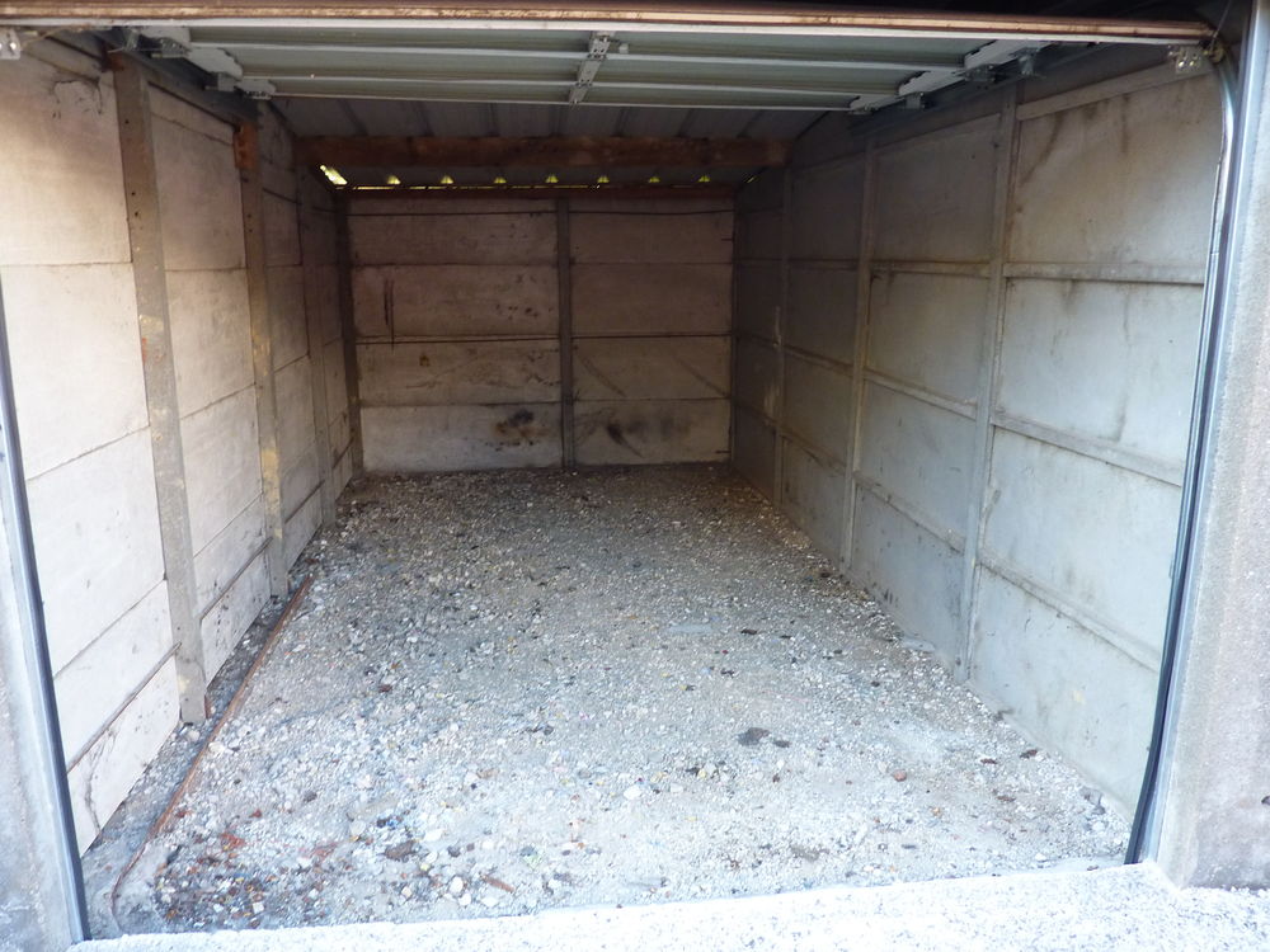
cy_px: 476
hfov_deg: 69.4
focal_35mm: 25
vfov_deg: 54.9
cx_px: 635
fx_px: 917
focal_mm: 4.1
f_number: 3.3
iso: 200
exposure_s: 1/30
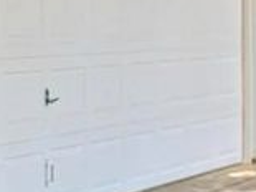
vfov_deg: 17.1
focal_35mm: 86
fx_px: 636
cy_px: 66
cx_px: -481
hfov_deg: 12.1
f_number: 1.9
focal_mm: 2.2
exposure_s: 1/294
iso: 40
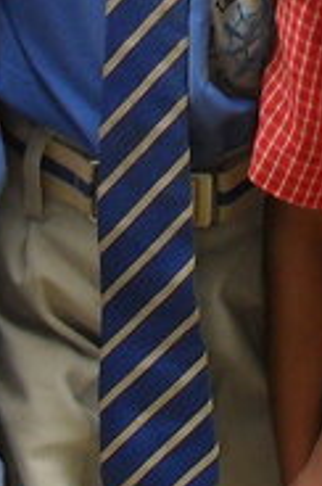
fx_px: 2734
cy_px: -362
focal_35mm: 203
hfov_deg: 6.5
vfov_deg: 9.7
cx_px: 699
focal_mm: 6.3
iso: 100
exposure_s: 1/125
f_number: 3.2
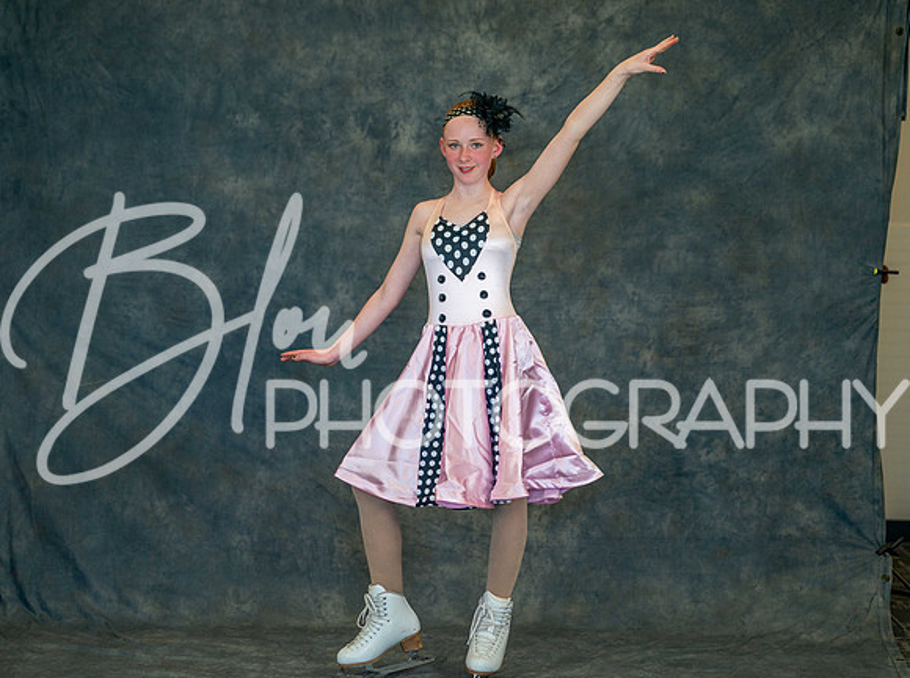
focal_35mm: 99
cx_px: 416
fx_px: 2586
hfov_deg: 20.0
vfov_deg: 14.9
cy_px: 328
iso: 200
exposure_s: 1/160
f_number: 2
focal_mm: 85
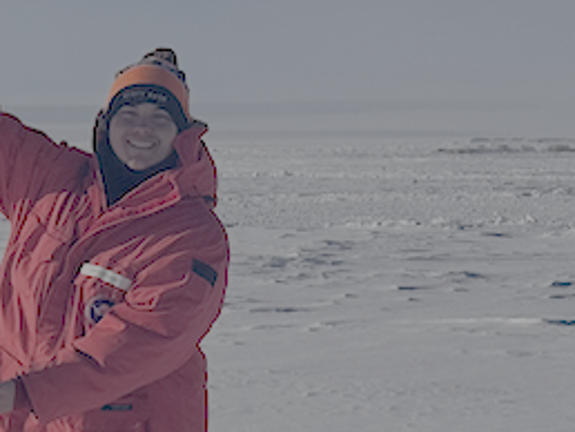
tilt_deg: -1.8
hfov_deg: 10.2
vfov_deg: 8.0
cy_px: 234
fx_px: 3092
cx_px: -310
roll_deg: +0.0
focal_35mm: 186
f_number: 1.78
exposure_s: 1/15385
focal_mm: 6.76
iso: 64
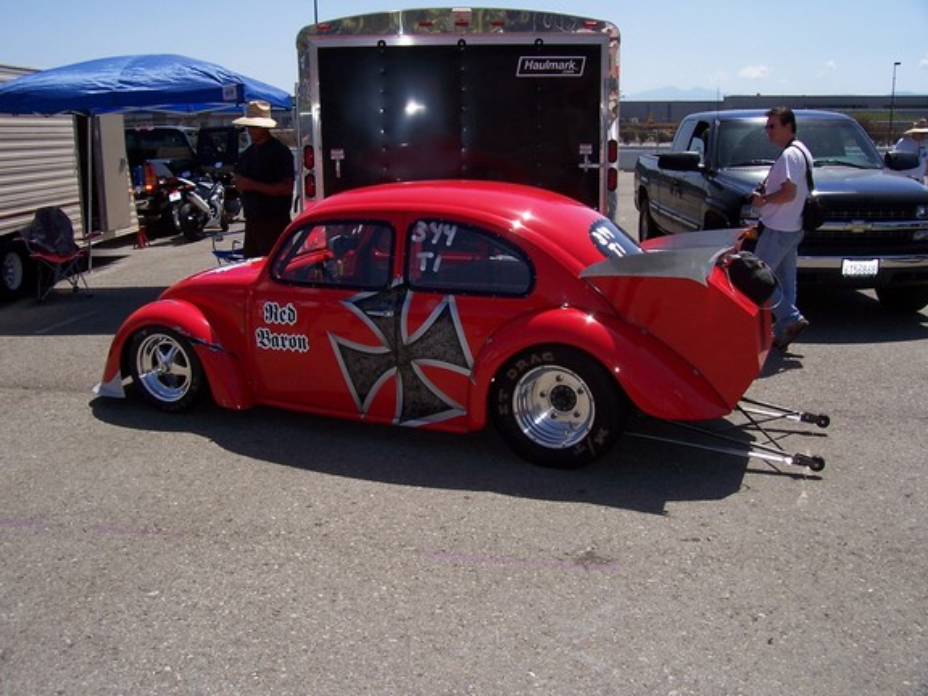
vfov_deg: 41.8
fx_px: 911
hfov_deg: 54.0
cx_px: 464
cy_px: 348
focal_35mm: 34
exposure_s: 1/750
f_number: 5.6
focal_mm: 5.6
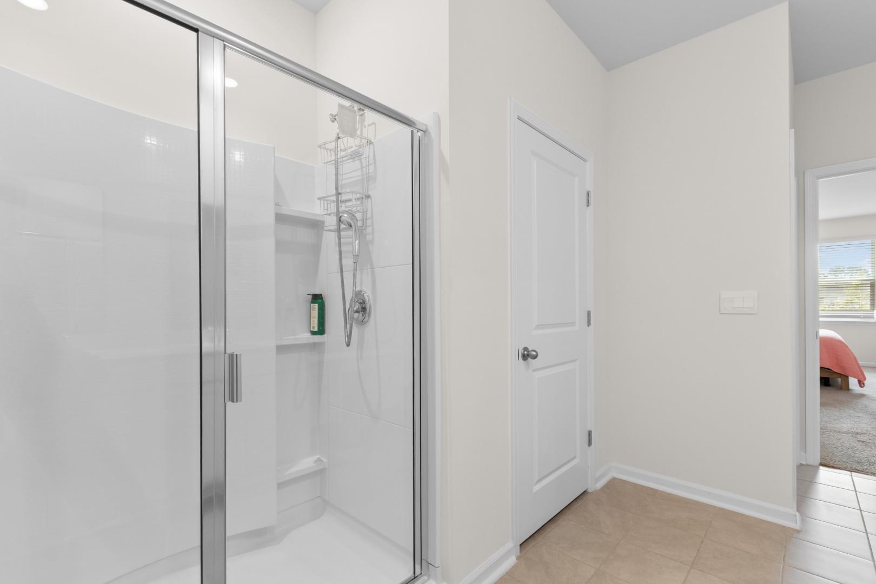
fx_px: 365
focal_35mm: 15
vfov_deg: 77.3
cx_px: 438
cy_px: 292
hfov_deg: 100.4
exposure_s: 1/4
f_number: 4.5
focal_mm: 10
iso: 100
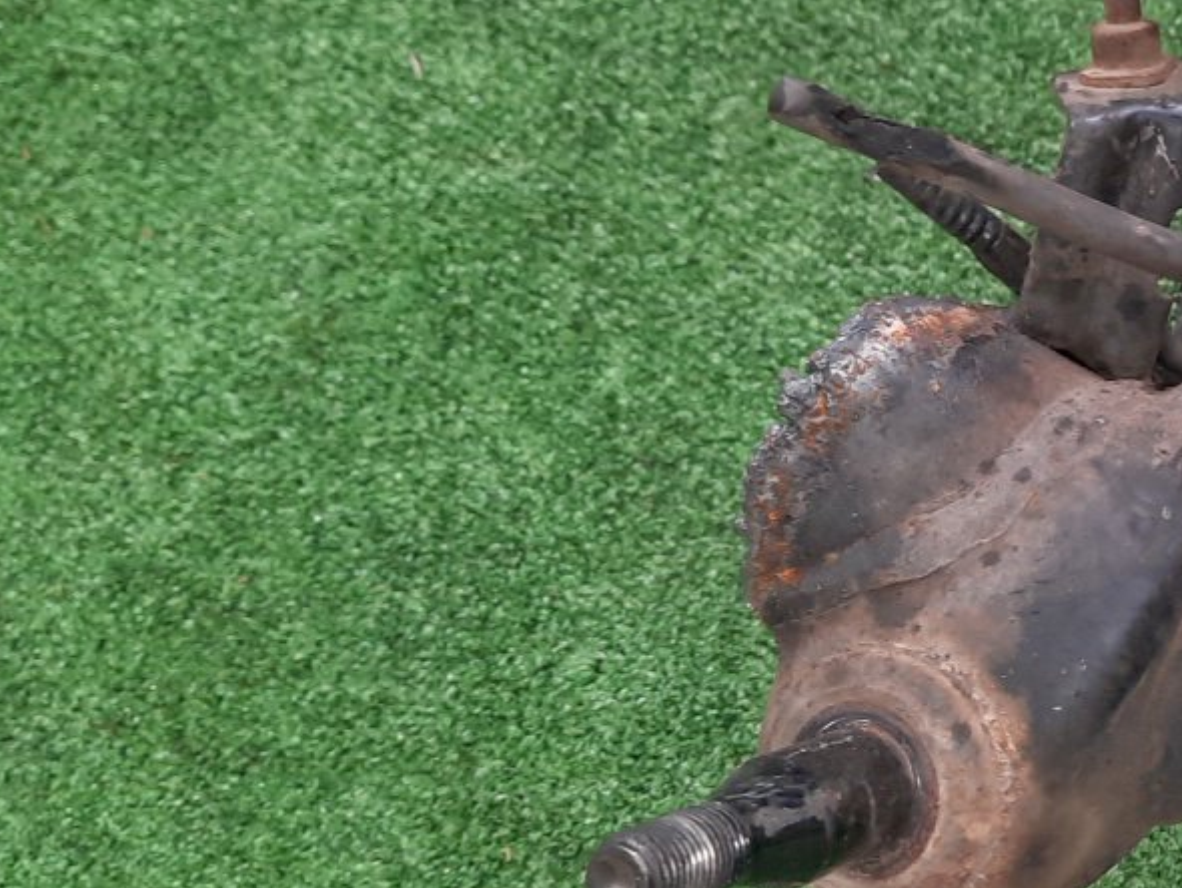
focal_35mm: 61
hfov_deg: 29.0
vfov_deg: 24.0
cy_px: 343
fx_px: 2084
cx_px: 1264
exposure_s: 1/33
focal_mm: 4.6
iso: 389
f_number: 2
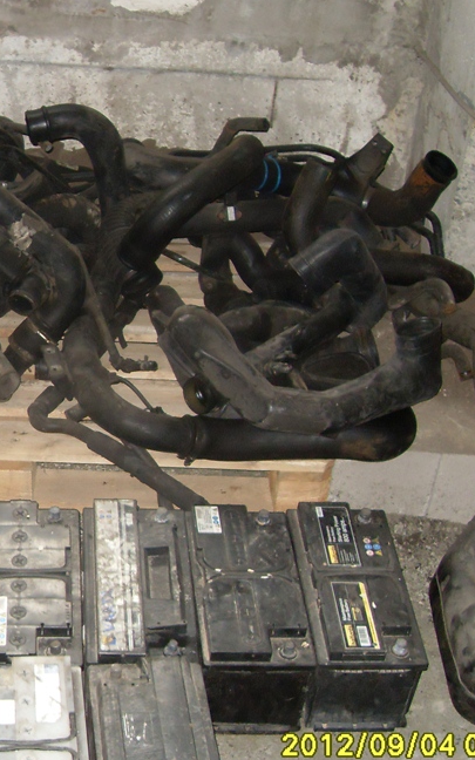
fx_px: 1284
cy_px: 382
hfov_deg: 20.4
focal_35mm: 62
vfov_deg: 33.0
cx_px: 18
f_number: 2.8
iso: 160
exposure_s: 1/45
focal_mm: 6.3
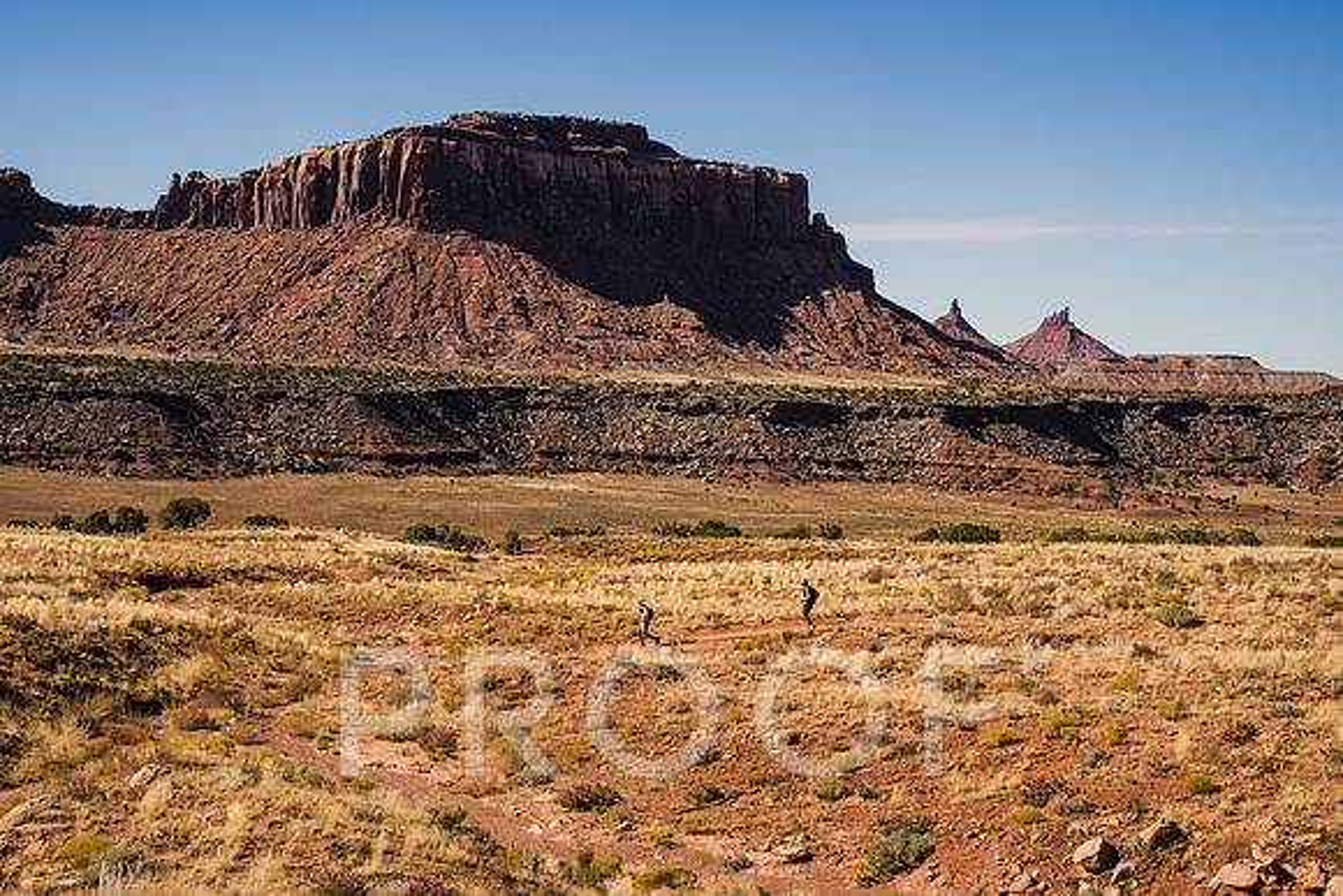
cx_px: 672
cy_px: 448
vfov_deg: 23.8
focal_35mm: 57
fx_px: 2127
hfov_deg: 35.0
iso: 160
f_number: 7.1
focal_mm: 57
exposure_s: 1/500
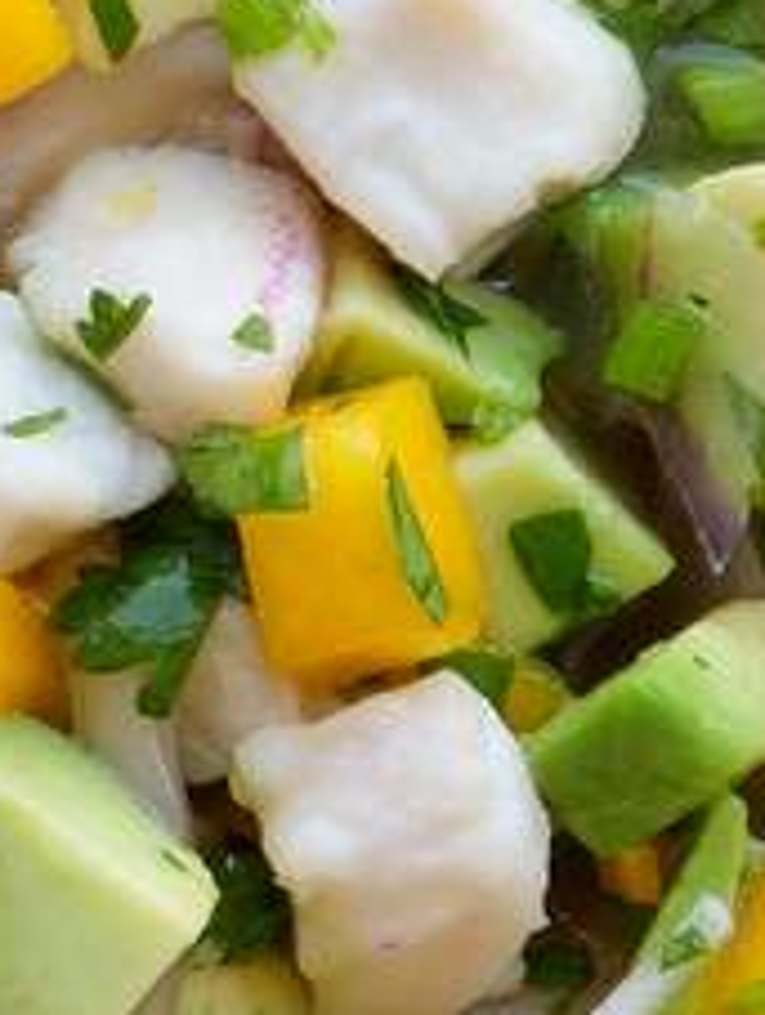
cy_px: -165
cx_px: -161
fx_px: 9932
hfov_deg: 4.4
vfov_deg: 5.8
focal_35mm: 338
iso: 200
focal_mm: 24
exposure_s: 1/125
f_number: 3.5
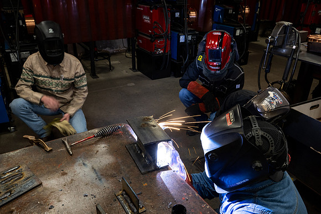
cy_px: 107
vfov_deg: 45.7
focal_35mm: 28
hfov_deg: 64.5
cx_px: 160
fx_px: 254
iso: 400
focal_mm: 28.5
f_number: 11
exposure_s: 1/20
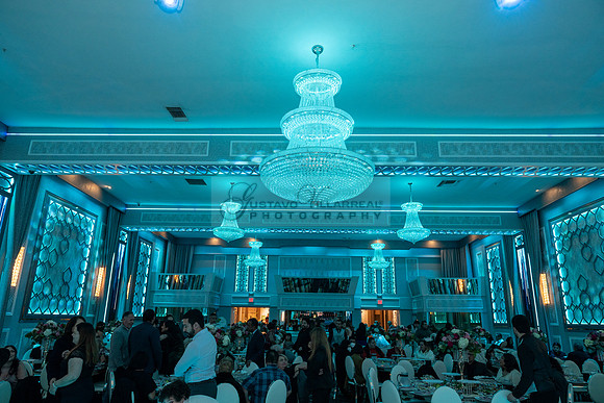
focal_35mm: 24
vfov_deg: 53.2
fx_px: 403
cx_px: 302
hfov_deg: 73.7
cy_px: 202
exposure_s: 1/200
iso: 1600
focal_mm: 24
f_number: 5
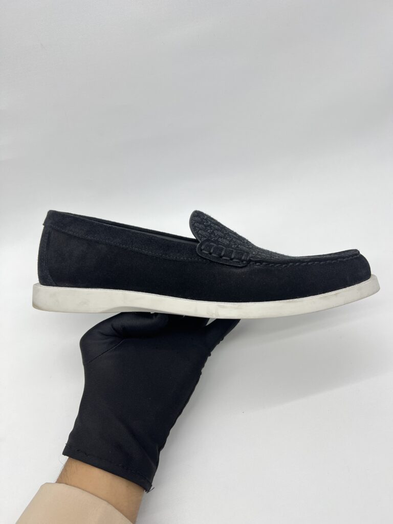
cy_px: 262
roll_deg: +4.4
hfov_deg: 53.1
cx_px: 196
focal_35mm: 26
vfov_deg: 67.3
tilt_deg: -43.8
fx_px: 394
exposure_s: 1/100
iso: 32
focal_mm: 5.7
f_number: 1.5
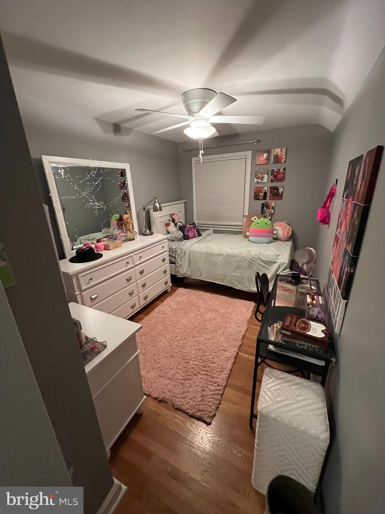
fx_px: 193
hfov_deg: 89.9
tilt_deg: -18.4
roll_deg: +1.8
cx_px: 192
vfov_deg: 106.2
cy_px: 257
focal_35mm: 13
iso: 1000
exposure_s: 1/60
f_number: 1.8
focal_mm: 1.57
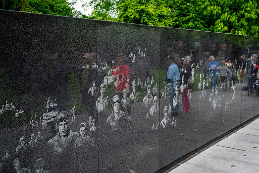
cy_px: 89
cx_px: 143
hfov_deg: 47.4
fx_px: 295
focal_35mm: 41
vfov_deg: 32.6
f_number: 8
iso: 2000
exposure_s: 1/640
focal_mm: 37
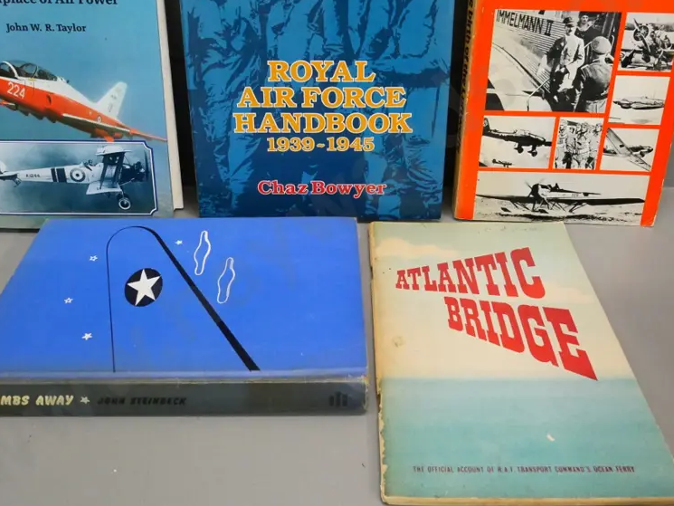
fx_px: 643
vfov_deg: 42.7
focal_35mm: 33
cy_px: 199
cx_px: 343
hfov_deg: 55.3
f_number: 5.6
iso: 3200
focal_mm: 12
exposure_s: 1/100
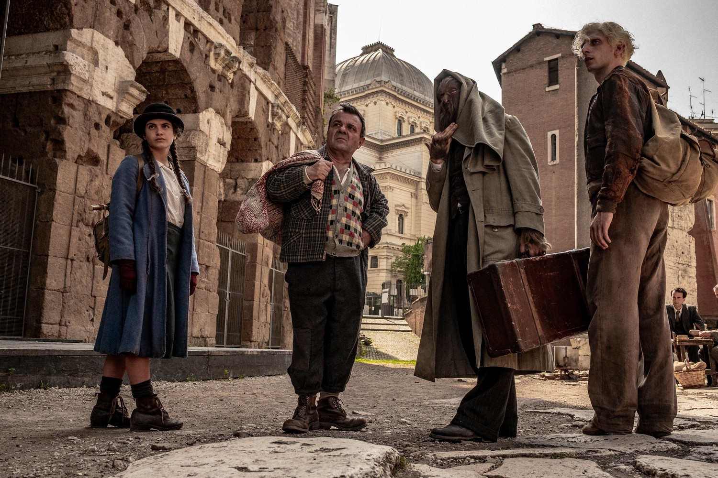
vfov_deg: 37.9
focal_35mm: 35
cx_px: 359
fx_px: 698
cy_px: 239
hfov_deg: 54.4
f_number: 5.6
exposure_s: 1/500
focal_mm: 23
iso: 400
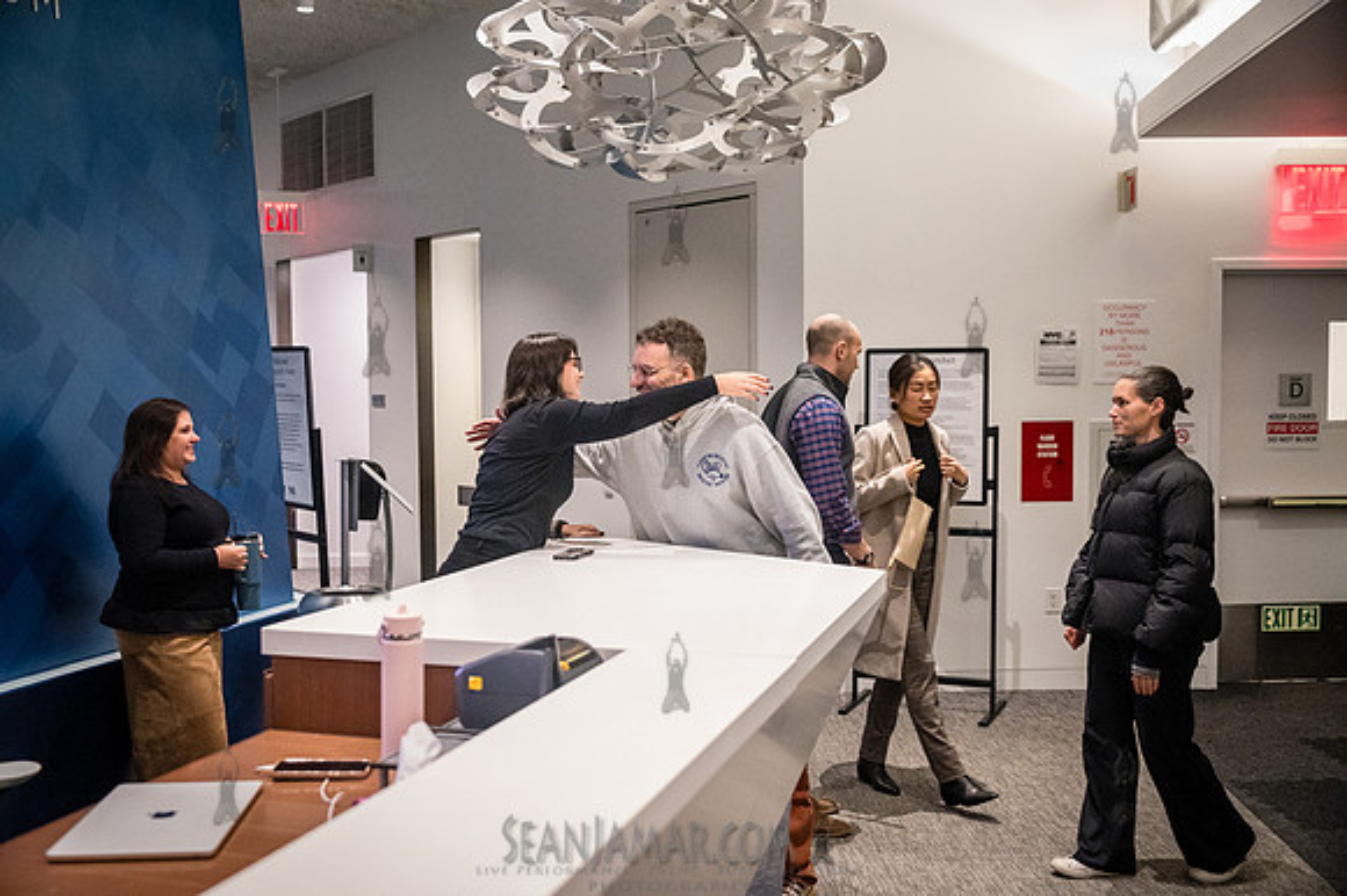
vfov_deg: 37.8
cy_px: 448
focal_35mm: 35
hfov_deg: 54.4
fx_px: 1311
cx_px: 674
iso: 12800
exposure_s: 1/250
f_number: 2.8
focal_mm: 35
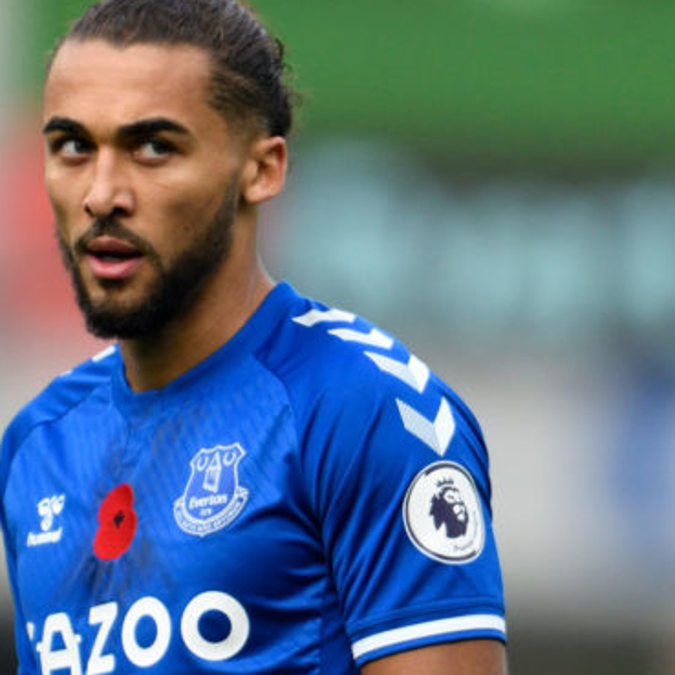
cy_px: 342
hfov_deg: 1.7
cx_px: 256
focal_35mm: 1061
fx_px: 23407
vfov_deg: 1.7
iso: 640
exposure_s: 1/3200
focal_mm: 400
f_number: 2.8
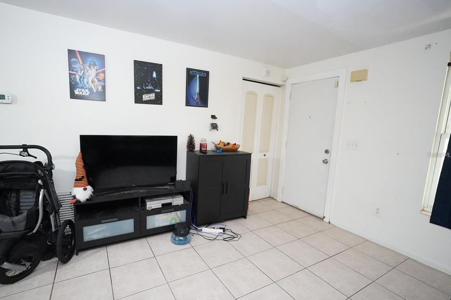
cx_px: 216
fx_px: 220
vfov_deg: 68.7
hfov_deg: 91.5
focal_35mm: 18
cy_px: 155
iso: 4000
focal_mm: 11
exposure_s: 1/160
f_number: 2
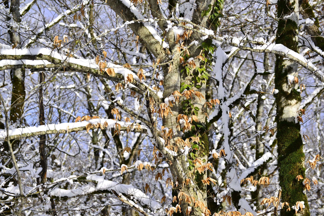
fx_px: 1125
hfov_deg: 16.4
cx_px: 162
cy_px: 108
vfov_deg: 11.0
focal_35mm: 125
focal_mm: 125
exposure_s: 1/320
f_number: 5.6
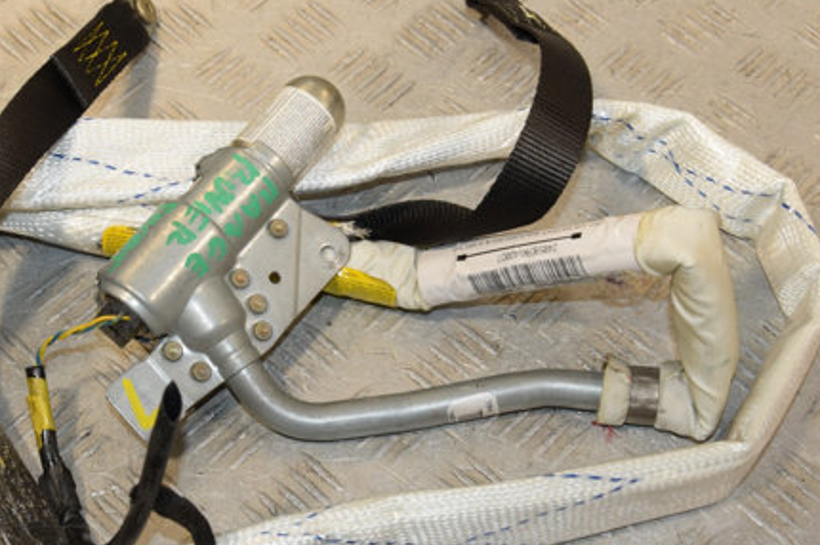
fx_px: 1525
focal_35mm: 67
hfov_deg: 30.1
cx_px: 364
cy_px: 263
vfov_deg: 20.3
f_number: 8
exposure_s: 1/200
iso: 800
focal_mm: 30
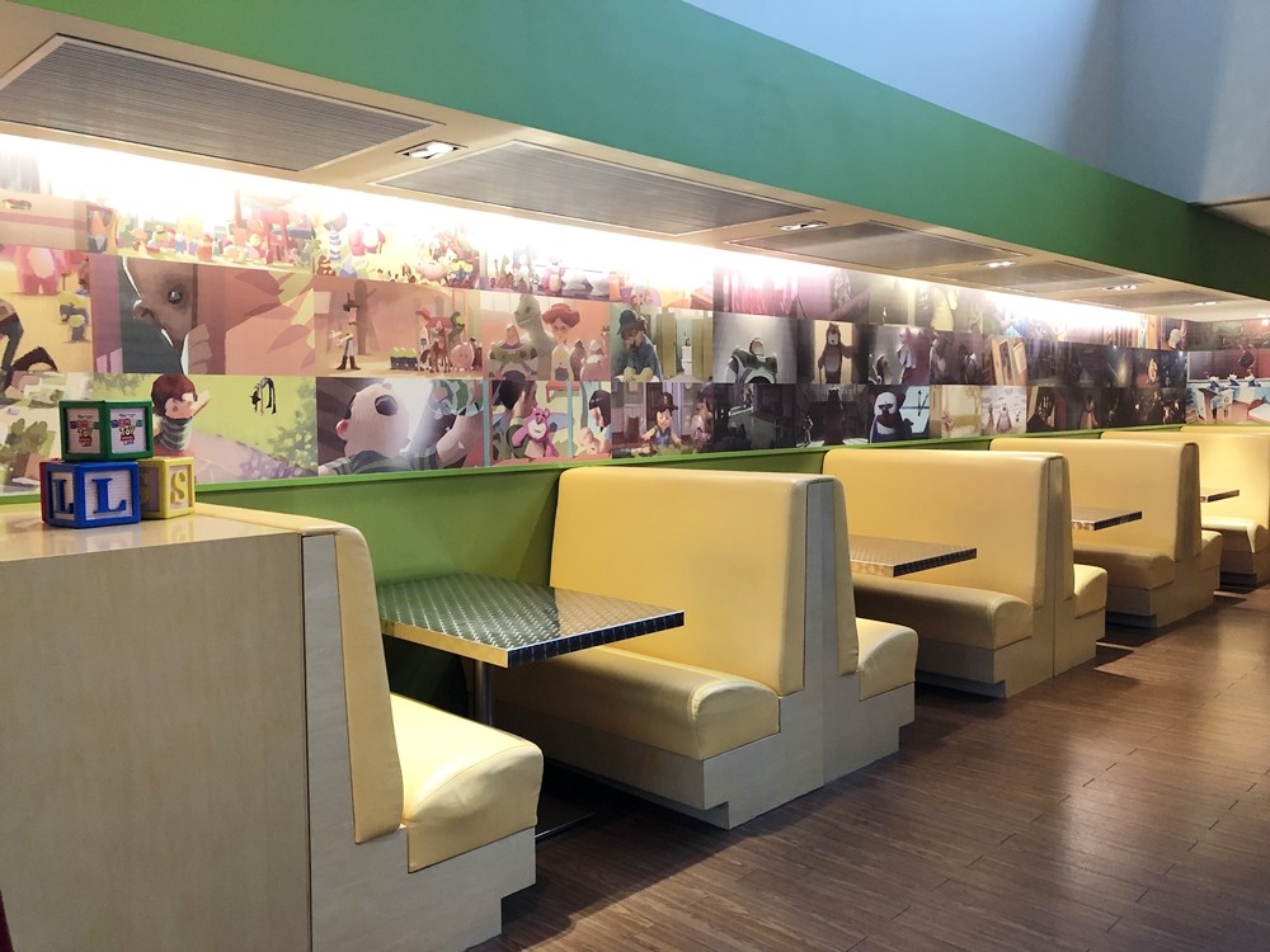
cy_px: 476
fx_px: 1027
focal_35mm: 28
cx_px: 635
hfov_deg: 63.4
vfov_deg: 49.7
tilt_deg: -4.9
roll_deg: +0.6
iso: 100
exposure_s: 1/17
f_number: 1.8
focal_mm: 3.99
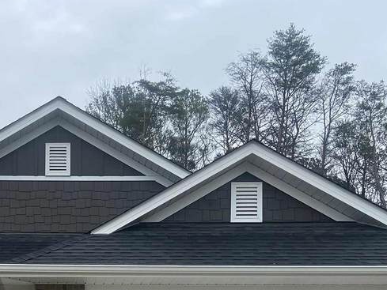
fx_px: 760
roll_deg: -1.8
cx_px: 25
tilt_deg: +5.8
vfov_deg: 20.1
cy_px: 360
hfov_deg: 27.3
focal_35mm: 68
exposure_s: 1/1701
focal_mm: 4.25
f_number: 1.8
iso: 32
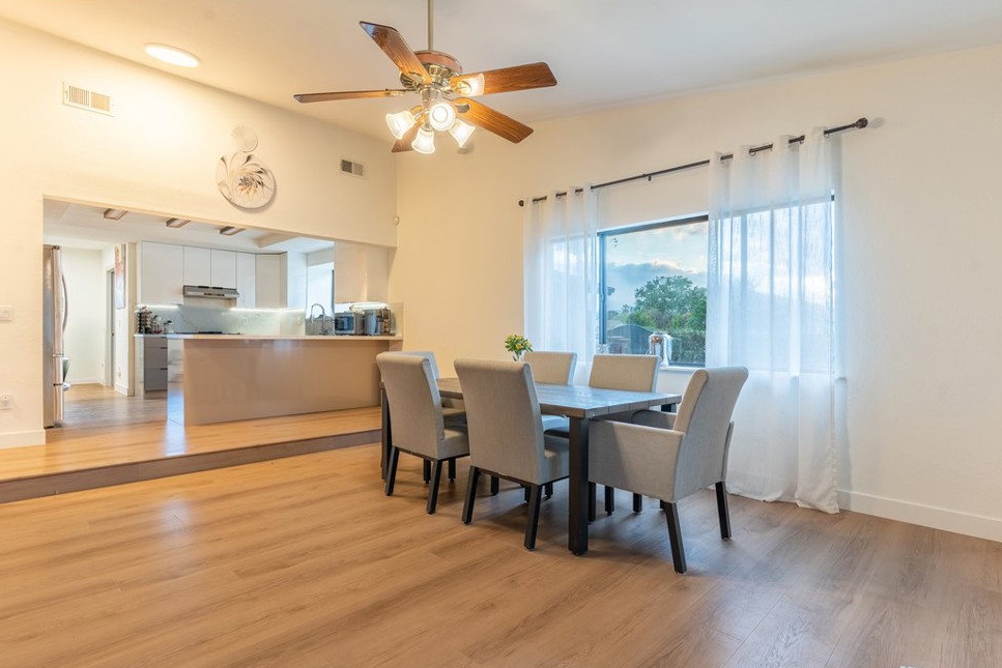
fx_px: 501
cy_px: 349
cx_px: 494
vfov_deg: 67.4
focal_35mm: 18
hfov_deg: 90.0
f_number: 8
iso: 400
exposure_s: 1/100
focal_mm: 17
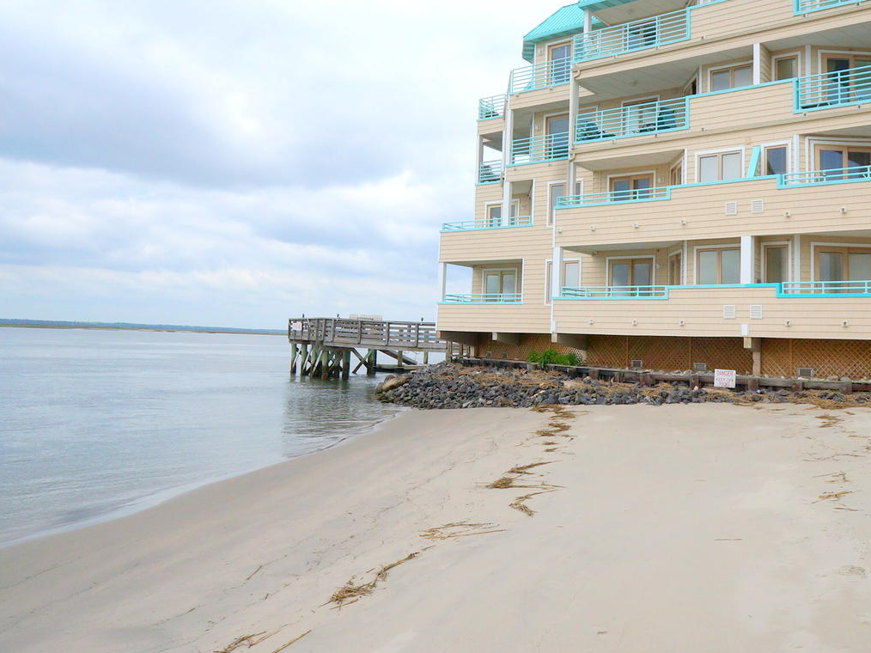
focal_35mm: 37
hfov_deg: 49.7
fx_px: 931
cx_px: 540
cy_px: 226
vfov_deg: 38.3
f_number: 9
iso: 200
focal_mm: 16
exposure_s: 1/800
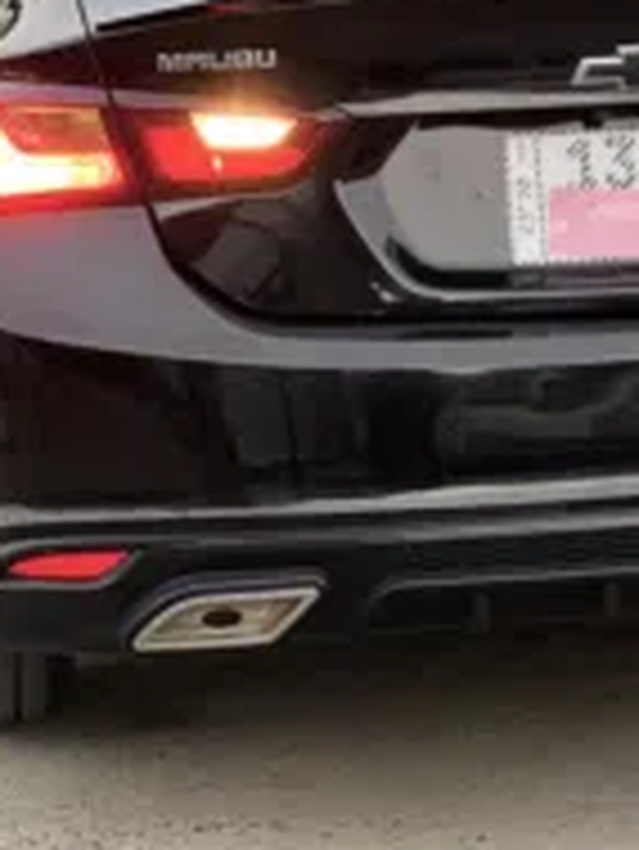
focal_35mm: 163
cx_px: 576
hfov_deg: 9.1
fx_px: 4007
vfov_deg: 12.0
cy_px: -31
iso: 400
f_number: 2.8
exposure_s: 1/40
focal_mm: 9
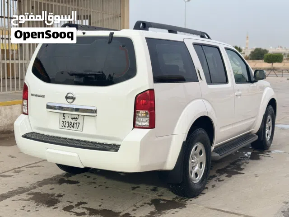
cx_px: 144
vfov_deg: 30.3
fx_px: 401
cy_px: 108
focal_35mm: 48
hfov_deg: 39.7
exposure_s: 1/50
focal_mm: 6.86
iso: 50
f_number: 1.78
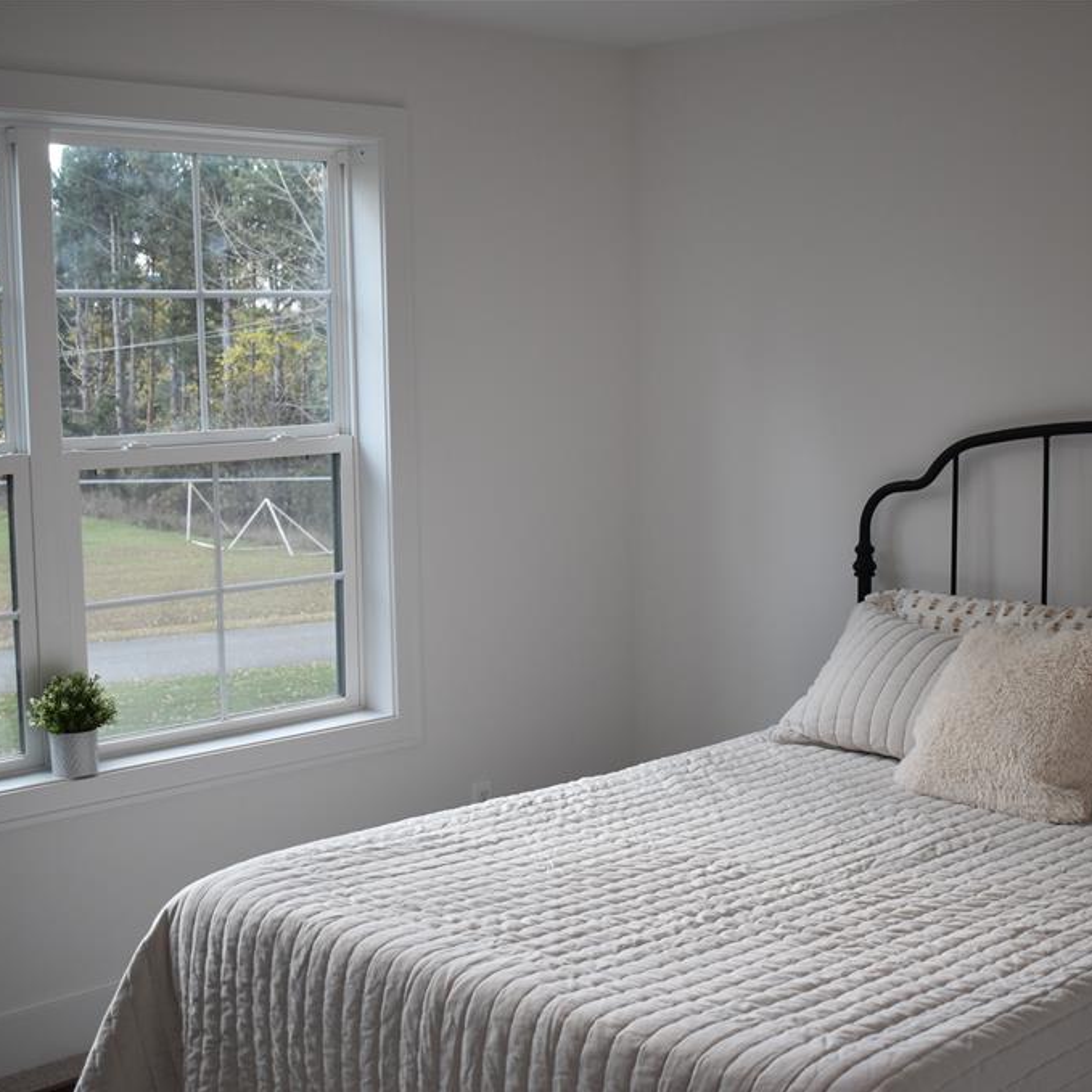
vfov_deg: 34.0
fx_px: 1785
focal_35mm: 50
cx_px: 610
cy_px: 547
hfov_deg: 34.0
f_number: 5
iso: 400
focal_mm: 26
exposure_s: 1/250
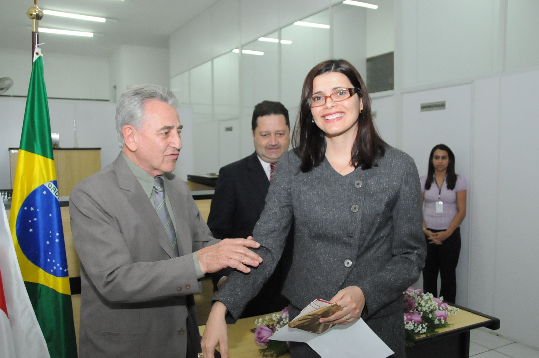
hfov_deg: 62.0
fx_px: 449
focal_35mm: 30
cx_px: 270
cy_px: 179
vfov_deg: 43.5
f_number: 5
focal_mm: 20
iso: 3200
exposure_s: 1/250
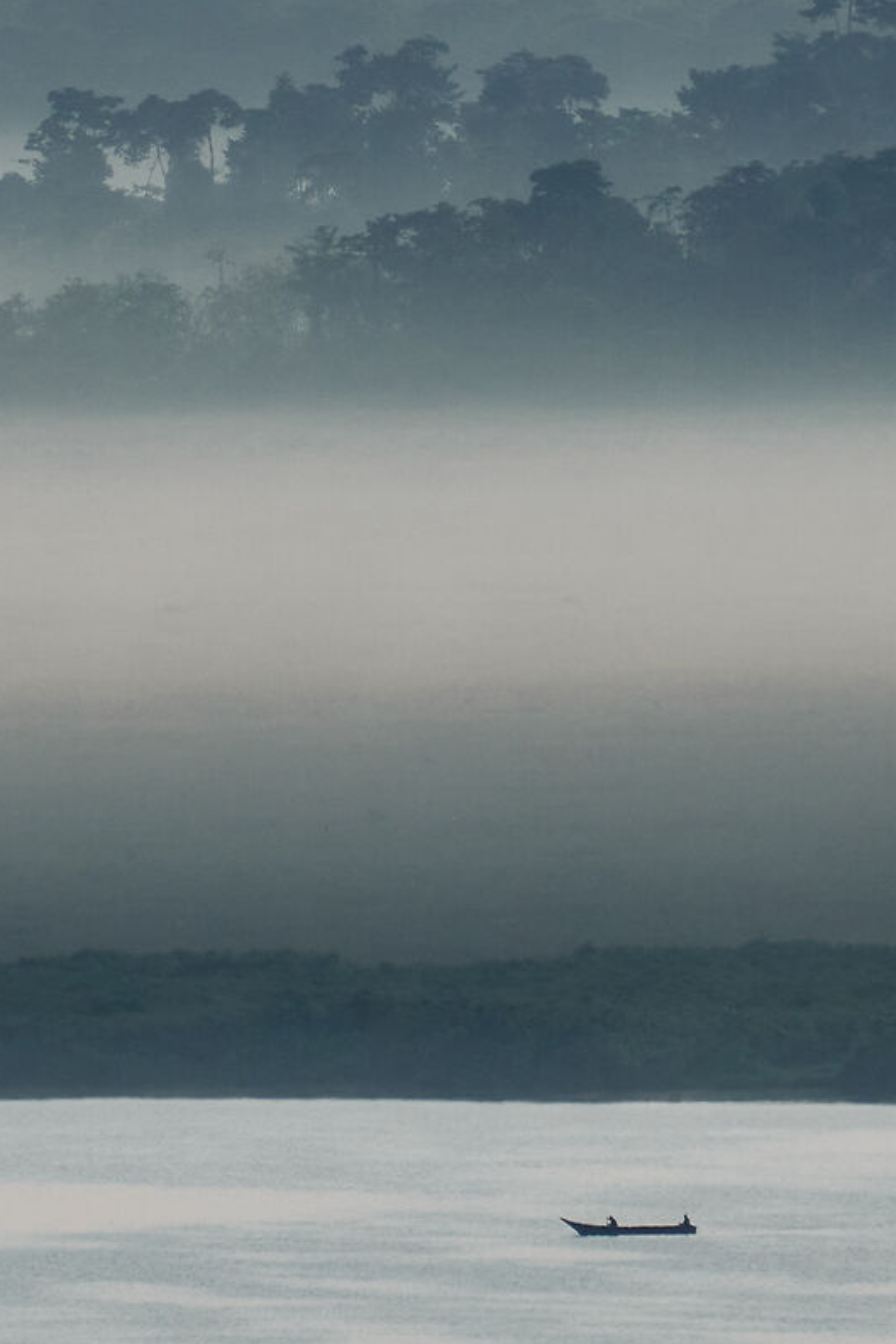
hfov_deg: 0.5
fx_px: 101606
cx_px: 357
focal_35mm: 2723
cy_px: 63
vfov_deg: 0.8
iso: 500
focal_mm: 600
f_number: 6.3
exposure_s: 1/1600
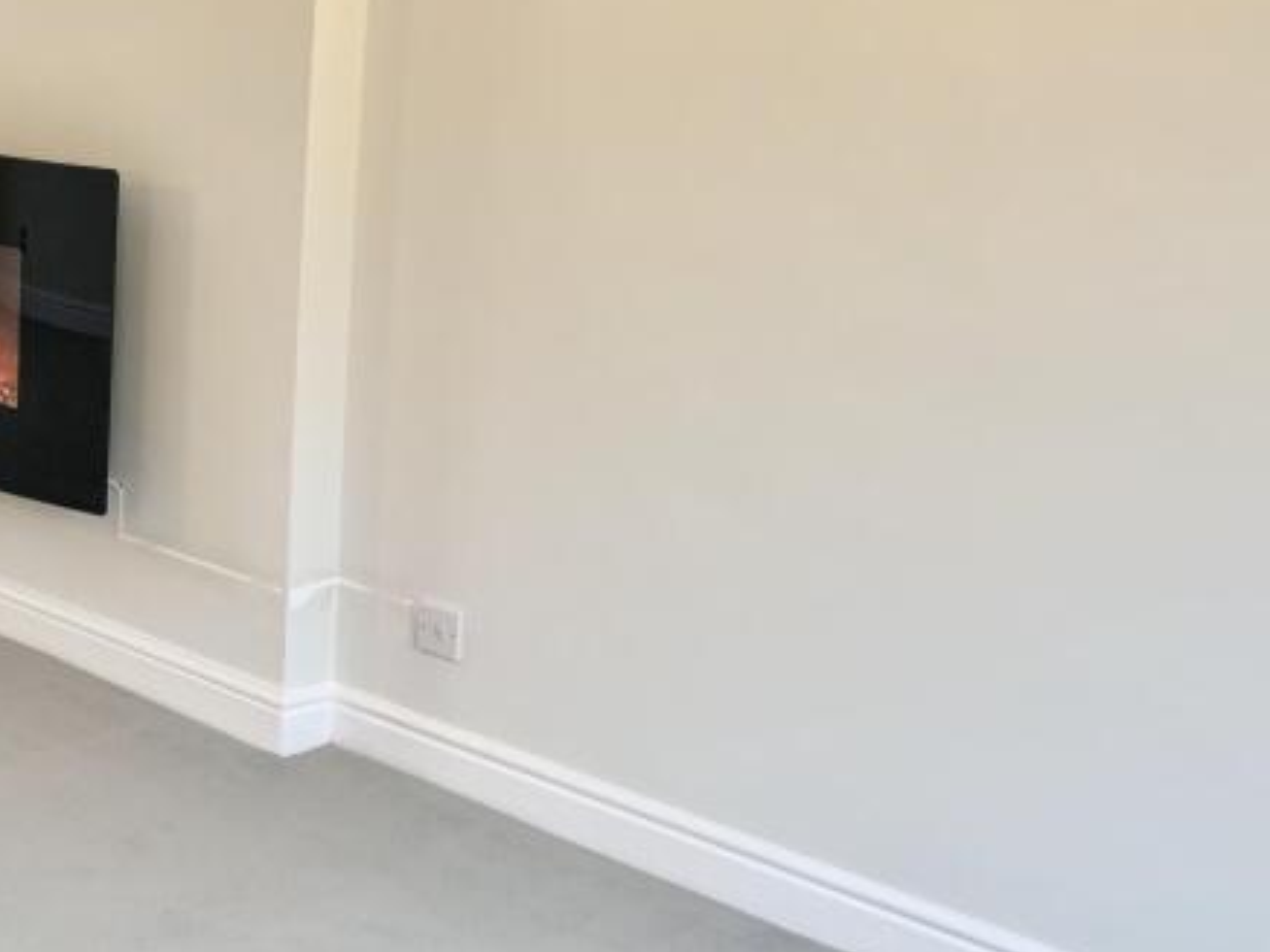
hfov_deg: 29.4
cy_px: 402
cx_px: -29
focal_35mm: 61
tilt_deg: -12.9
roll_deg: -1.1
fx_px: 2238
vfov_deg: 24.0
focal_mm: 4.25
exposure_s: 1/50
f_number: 1.8
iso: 160
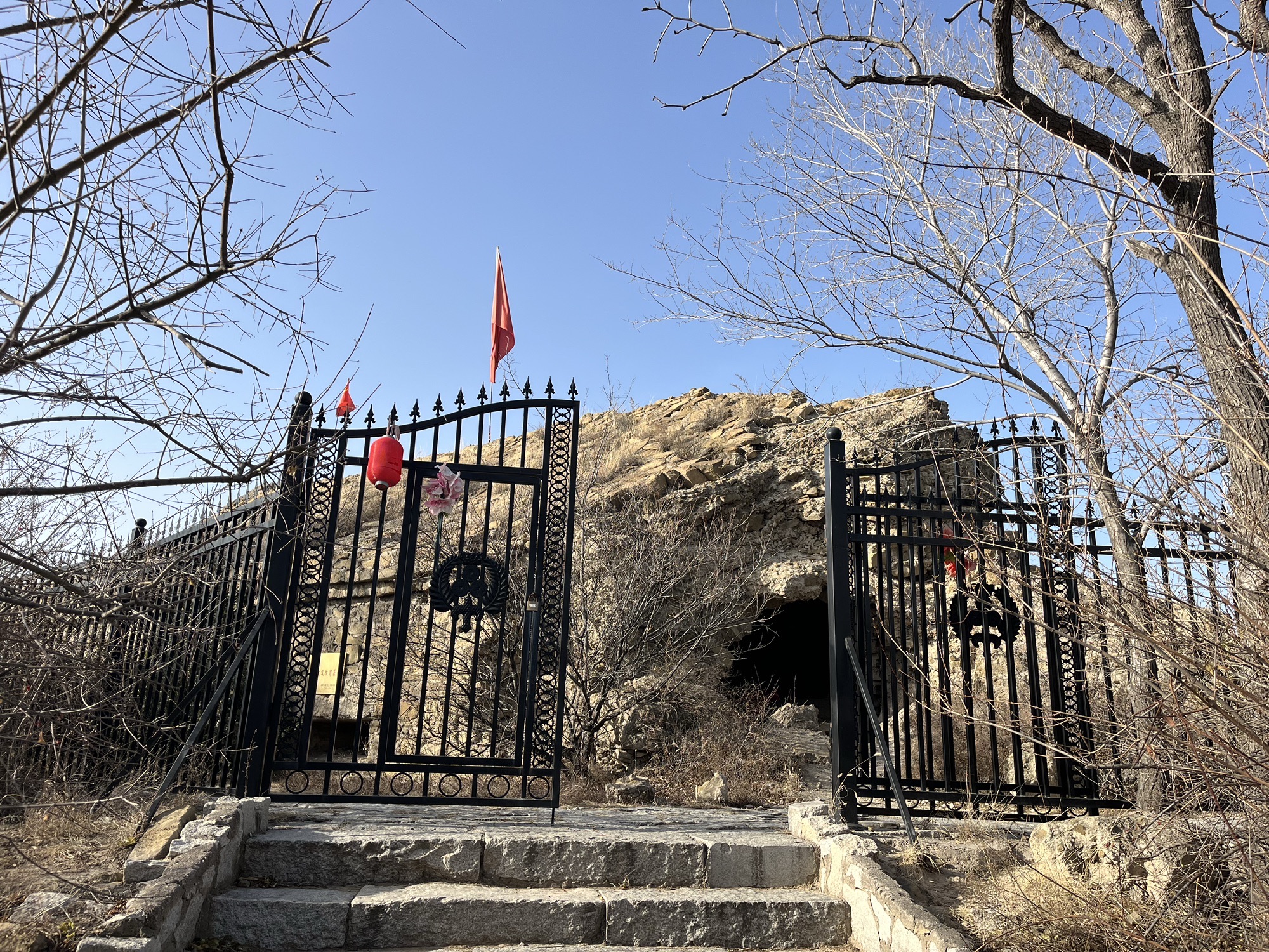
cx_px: 634
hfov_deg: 67.3
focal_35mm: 26
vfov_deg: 53.1
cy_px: 476
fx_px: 953
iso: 50
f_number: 1.6
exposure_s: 1/1890
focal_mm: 5.1
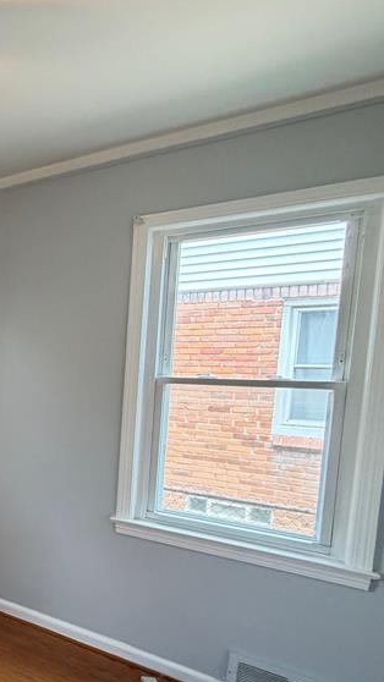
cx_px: -183
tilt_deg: -5.4
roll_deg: +0.0
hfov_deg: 28.3
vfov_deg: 67.4
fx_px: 507
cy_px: 402
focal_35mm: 28
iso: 200
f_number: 2.2
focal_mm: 2.22
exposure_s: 1/60
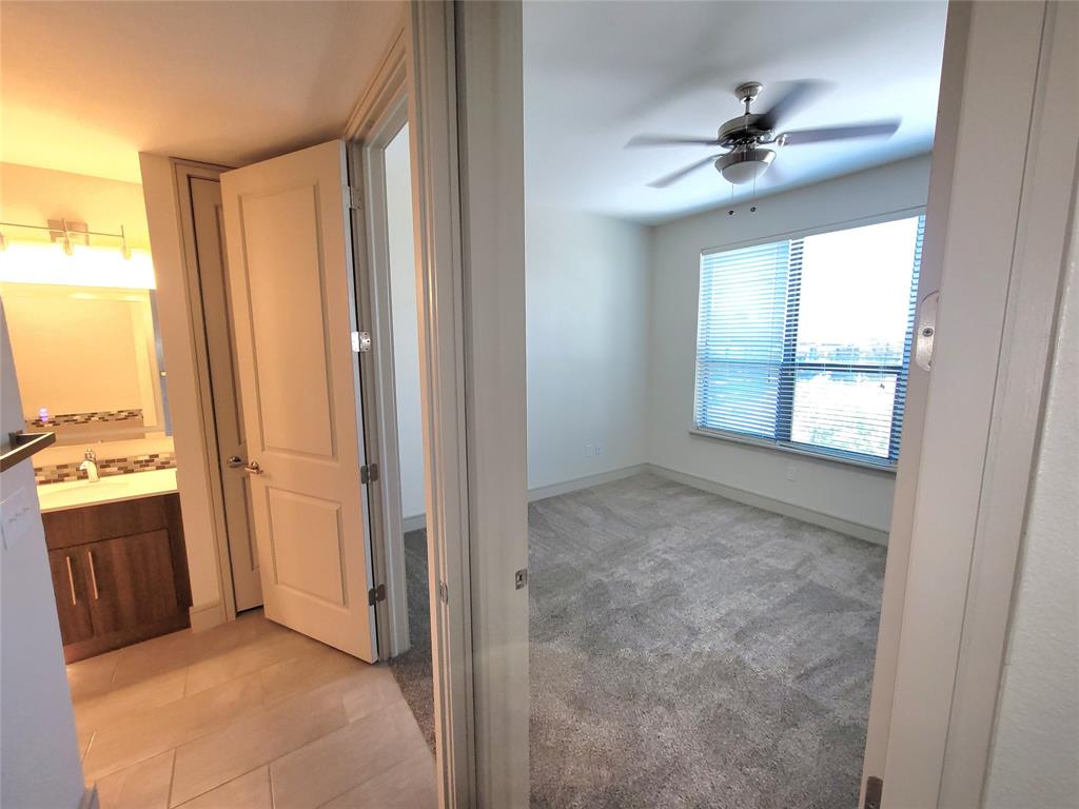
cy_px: 404
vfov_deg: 89.9
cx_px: 540
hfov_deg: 106.2
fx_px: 405
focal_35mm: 13
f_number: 2.2
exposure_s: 1/60.2
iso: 160
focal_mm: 2.2
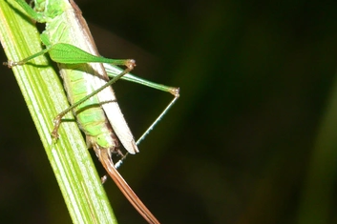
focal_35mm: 202
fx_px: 1890
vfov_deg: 6.8
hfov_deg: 10.2
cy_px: 71
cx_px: 52
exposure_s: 1/60
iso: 100
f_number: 4
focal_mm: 17.9
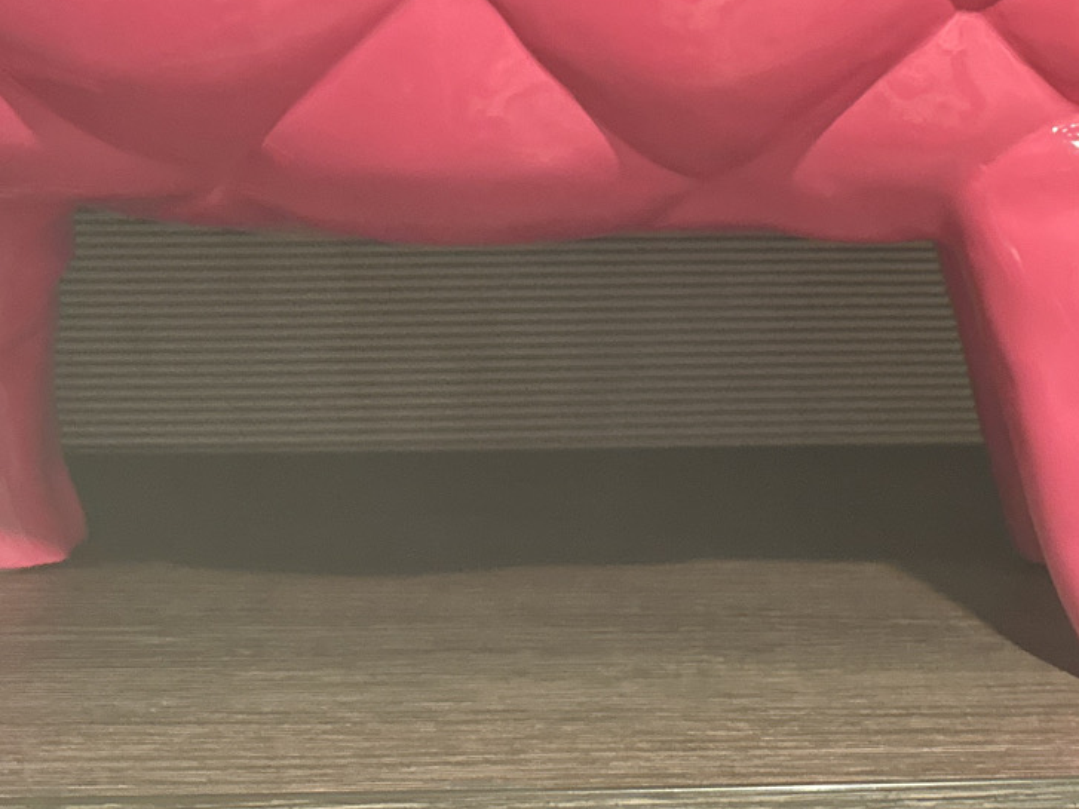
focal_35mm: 66
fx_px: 2057
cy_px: -180
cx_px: 902
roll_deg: +0.1
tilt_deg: +6.7
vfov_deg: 20.7
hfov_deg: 28.6
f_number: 1.78
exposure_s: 1/50
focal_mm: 6.86
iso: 640
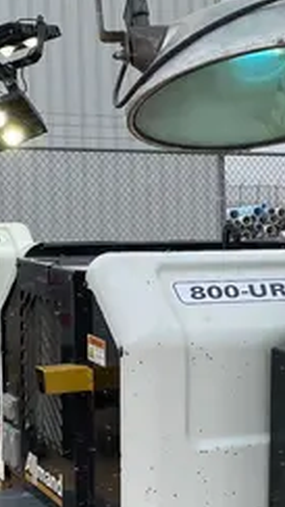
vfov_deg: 24.9
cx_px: 252
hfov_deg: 14.1
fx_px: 1144
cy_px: 346
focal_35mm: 85
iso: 32
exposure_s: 1/1808
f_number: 1.8
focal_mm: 4.25
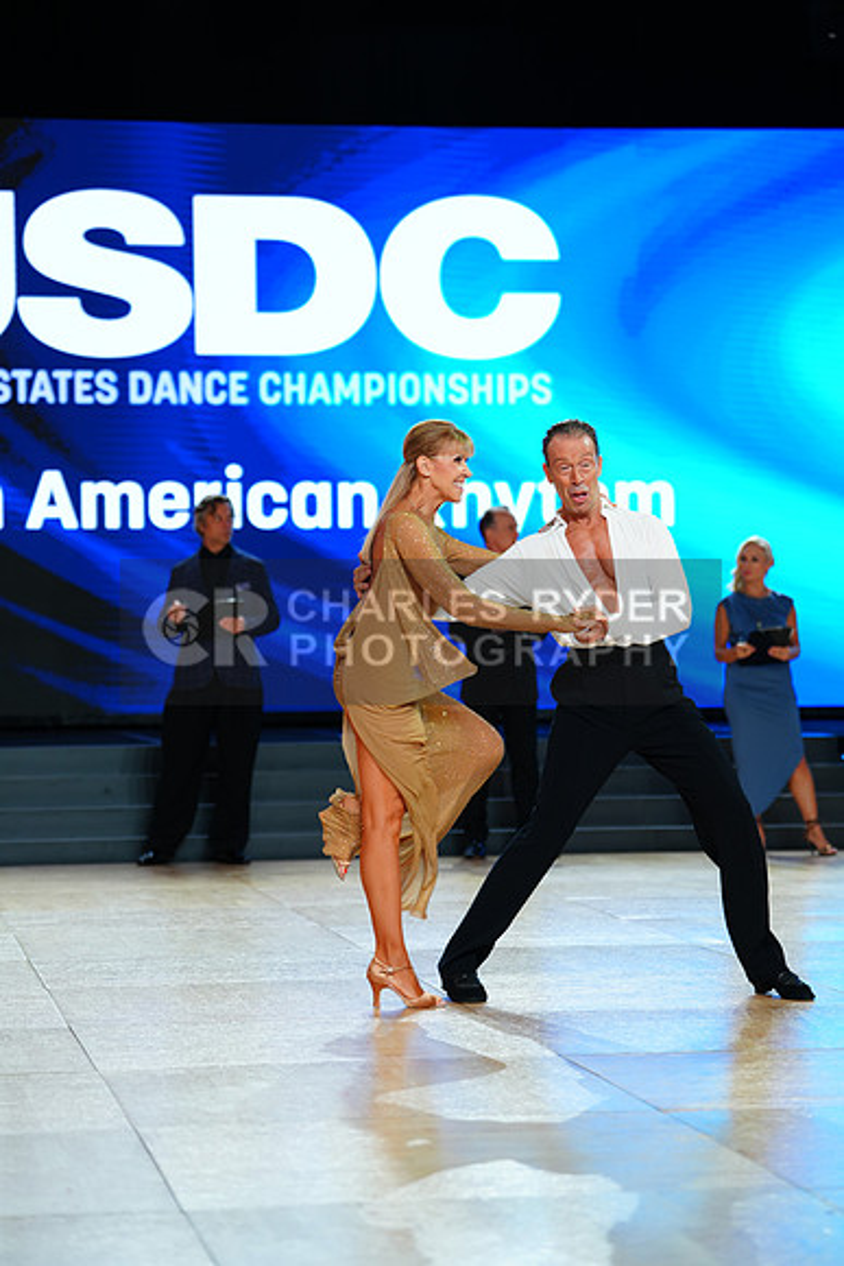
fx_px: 3514
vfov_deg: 20.4
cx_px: 422
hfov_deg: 13.7
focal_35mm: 100
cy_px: 633
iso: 500
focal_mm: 100
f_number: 2.8
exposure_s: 1/400
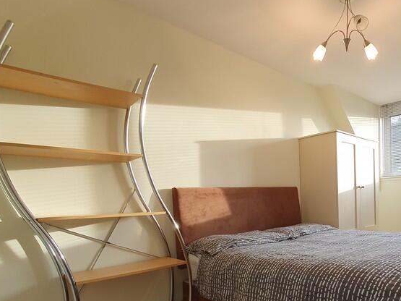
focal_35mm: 24
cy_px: 213
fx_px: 278
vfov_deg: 55.0
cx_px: 293
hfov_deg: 67.8
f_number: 2.2
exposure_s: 1/50
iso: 64
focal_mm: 1.8
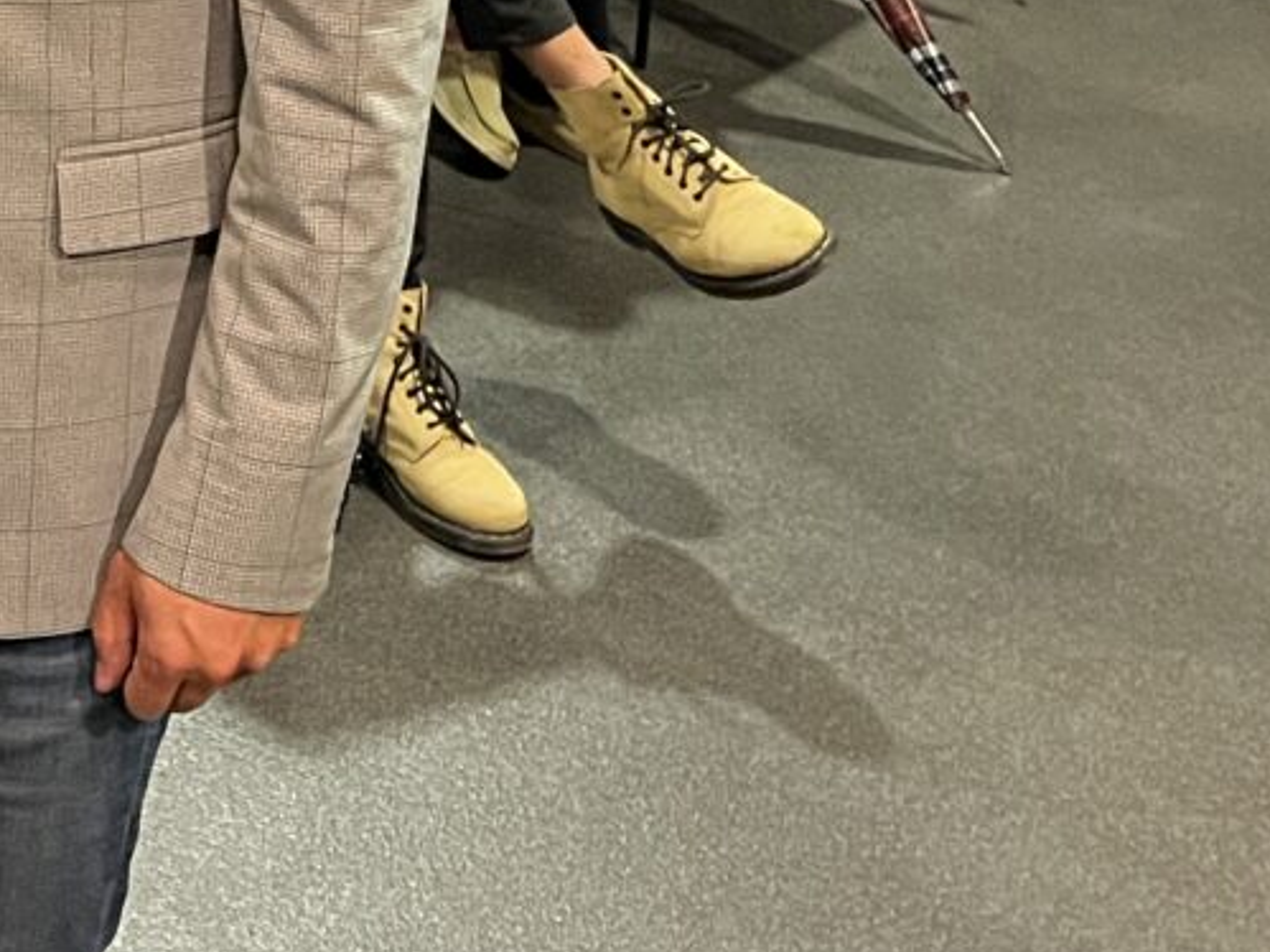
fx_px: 3668
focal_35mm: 100
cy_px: -438
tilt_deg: -16.0
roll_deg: -5.8
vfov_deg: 13.9
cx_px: -127
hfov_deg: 18.9
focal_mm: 5.1
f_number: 1.6
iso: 500
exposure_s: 1/25
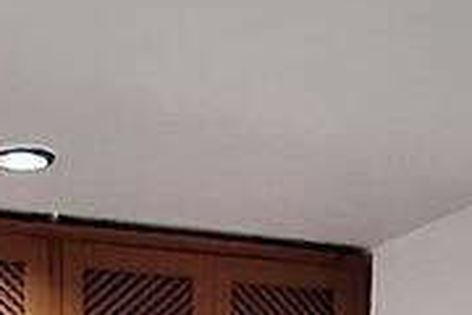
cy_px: 963
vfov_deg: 9.6
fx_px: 1416
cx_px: 10
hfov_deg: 18.5
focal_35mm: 108
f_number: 2.2
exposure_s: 1/24
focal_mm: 1.74
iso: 160
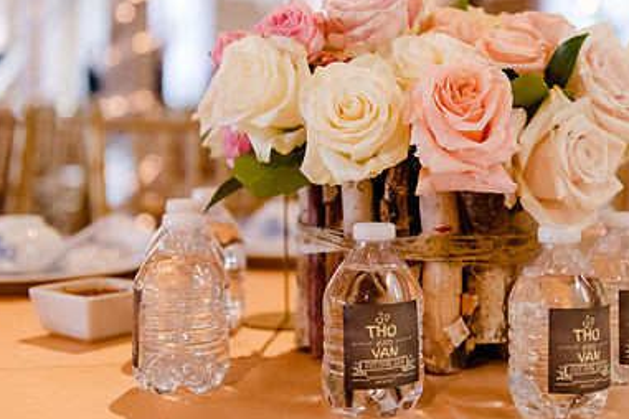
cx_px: 452
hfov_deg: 29.7
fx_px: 1171
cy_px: 120
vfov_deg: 20.2
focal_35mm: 67
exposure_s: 1/250
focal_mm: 44
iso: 2000
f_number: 2.8
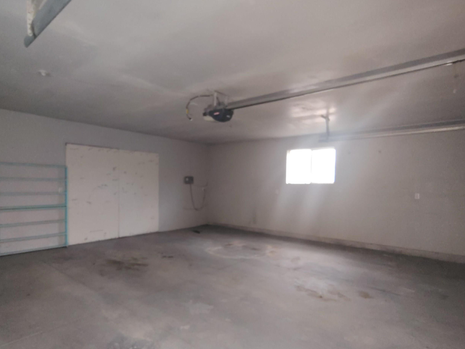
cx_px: 204
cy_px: 189
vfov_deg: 65.9
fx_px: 269
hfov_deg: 81.4
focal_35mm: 20
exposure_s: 1/20
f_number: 2.2
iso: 1664
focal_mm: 2.13
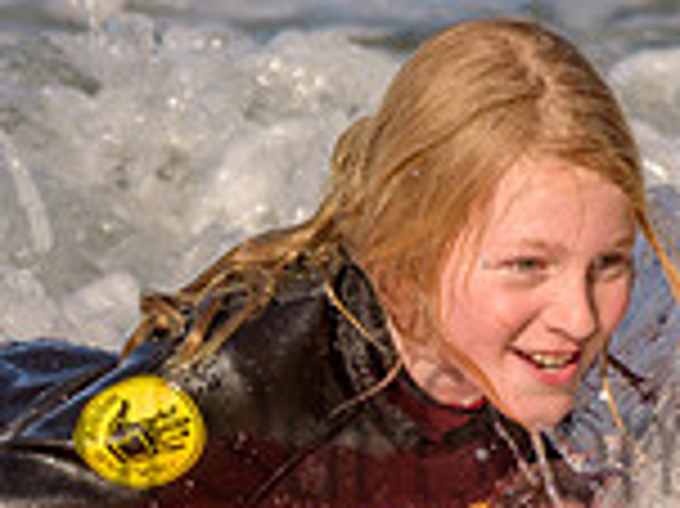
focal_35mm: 2271
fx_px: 44576
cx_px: 293
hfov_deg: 0.9
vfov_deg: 0.7
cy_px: 323
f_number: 5.6
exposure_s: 1/2000
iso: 180
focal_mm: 500
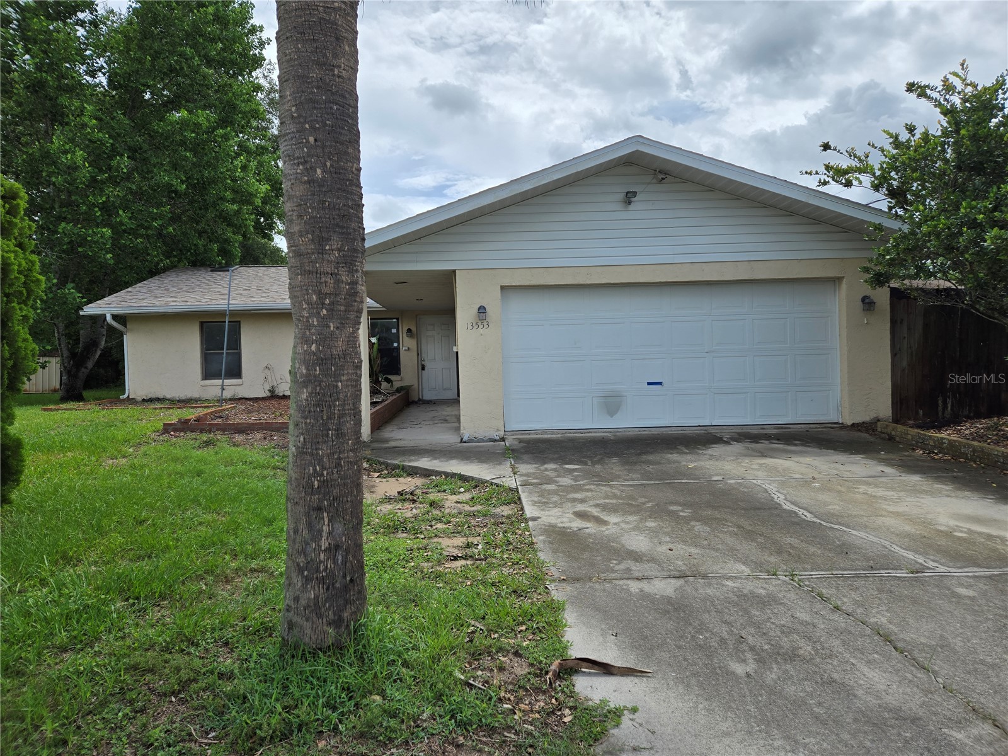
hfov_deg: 73.9
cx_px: 504
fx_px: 670
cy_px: 378
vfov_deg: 58.9
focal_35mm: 23
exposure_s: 1/2021
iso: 25
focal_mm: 5.4
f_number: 1.8
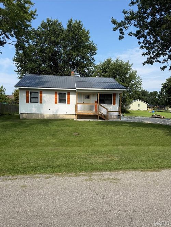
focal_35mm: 24
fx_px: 158
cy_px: 114
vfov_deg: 71.6
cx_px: 86
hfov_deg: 56.8
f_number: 1.78
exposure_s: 1/3584
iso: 80
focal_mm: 6.76
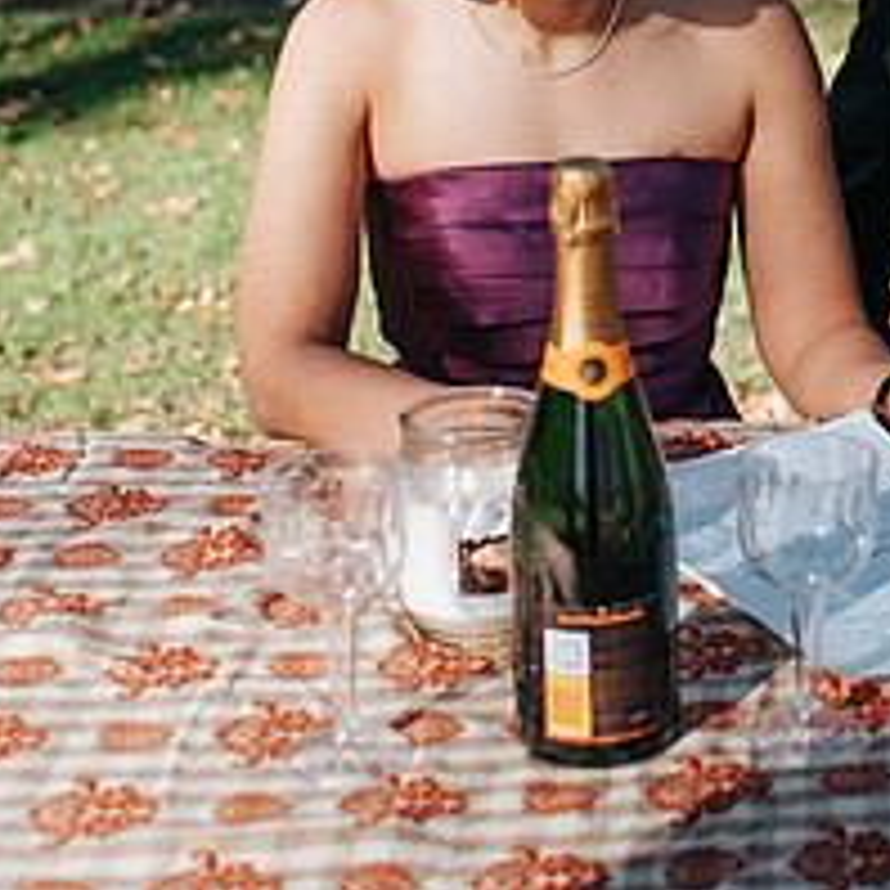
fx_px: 2792
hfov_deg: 17.5
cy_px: -54
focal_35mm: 96
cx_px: 981
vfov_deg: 17.6
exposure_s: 1/640
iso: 100
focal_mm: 35
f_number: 3.2
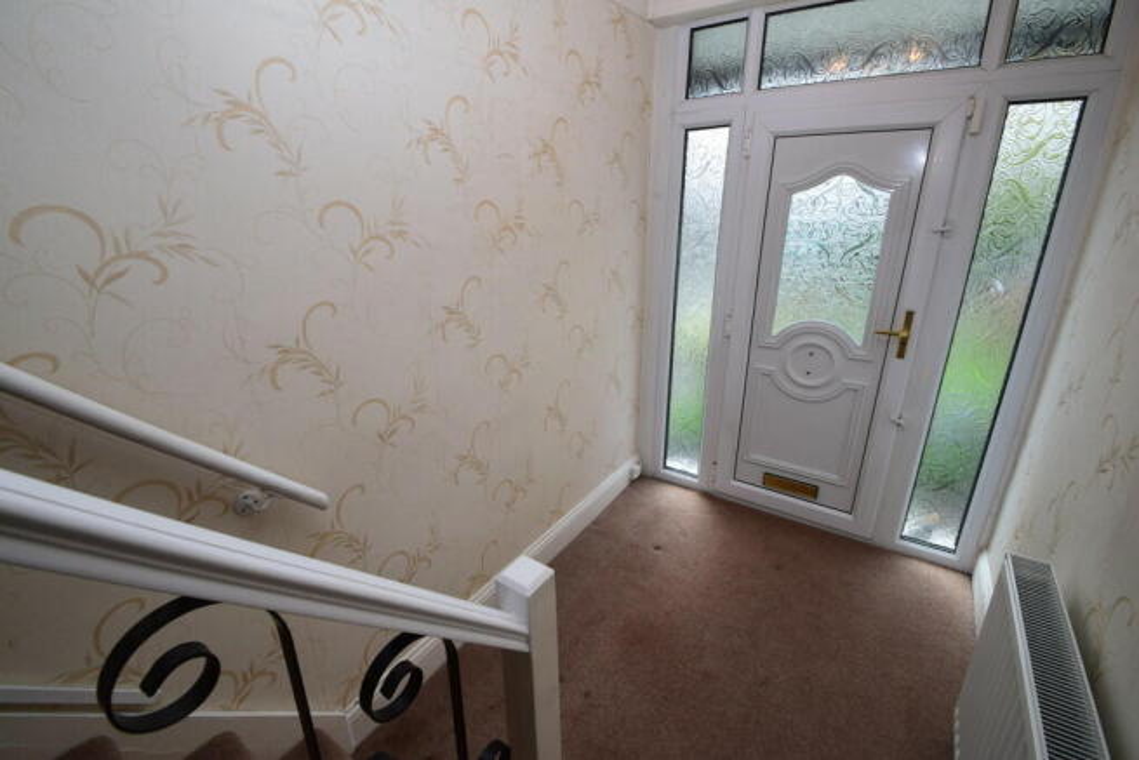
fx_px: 475
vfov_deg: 77.4
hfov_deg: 100.4
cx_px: 570
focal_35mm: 15
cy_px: 380
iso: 400
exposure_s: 1/160
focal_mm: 10
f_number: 9
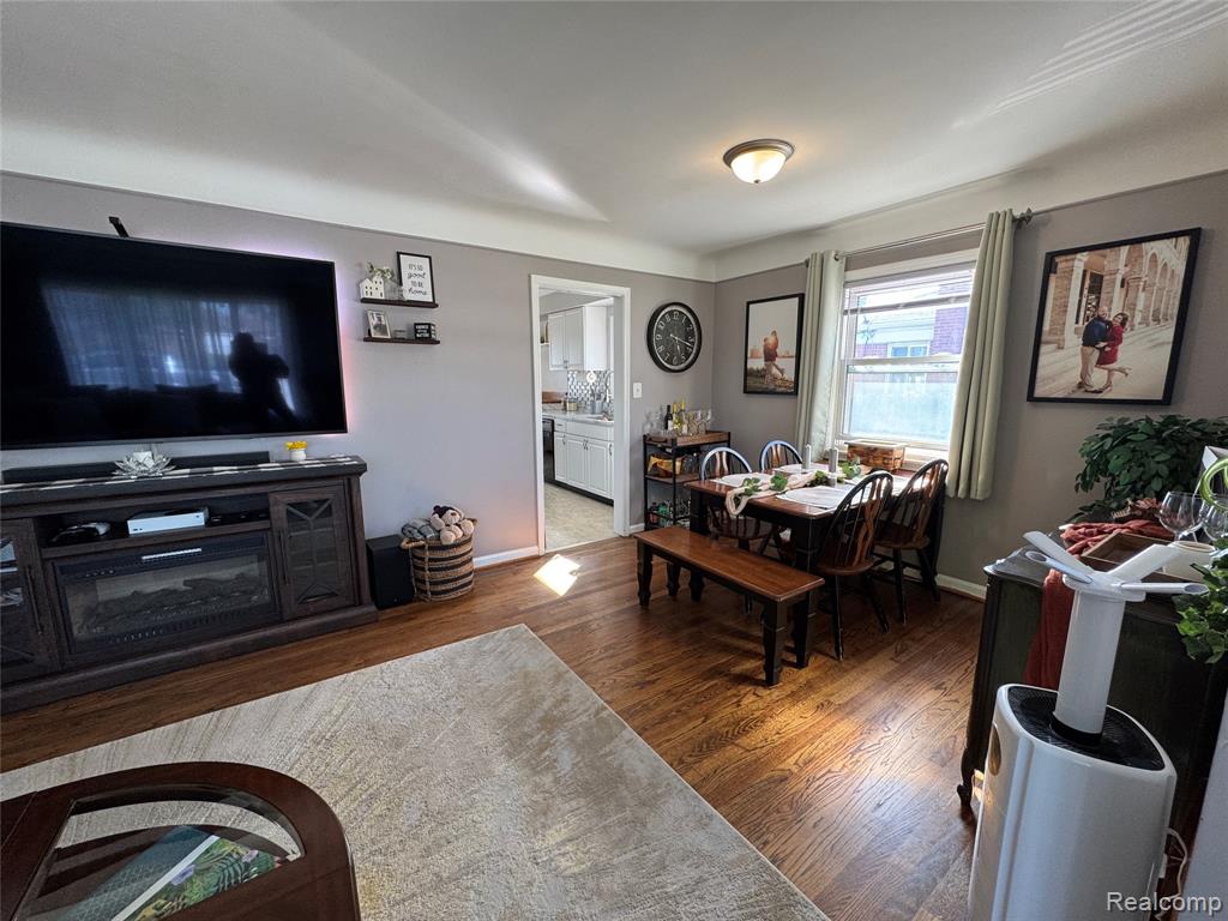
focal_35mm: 14
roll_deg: -0.6
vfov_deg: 85.7
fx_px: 497
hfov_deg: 102.1
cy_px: 460
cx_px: 614
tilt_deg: -9.5
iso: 125
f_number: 2.2
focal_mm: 2.22
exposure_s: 1/99
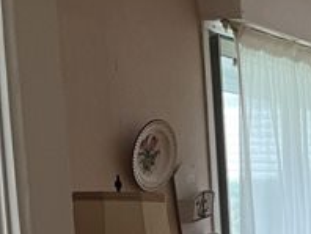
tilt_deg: -9.0
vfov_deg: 13.5
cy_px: 328
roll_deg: +0.7
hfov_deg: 15.8
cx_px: 572
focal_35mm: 105
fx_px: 944
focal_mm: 5.1
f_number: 1.6
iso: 80
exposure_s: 1/50
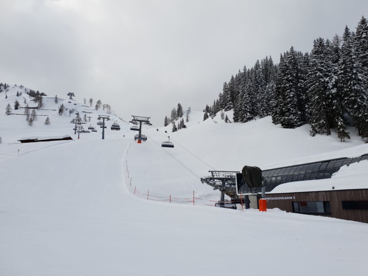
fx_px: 276
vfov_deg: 53.1
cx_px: 184
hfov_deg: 67.3
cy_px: 138
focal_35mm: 26
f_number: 2.4
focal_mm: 4.3
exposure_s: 1/2165
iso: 50
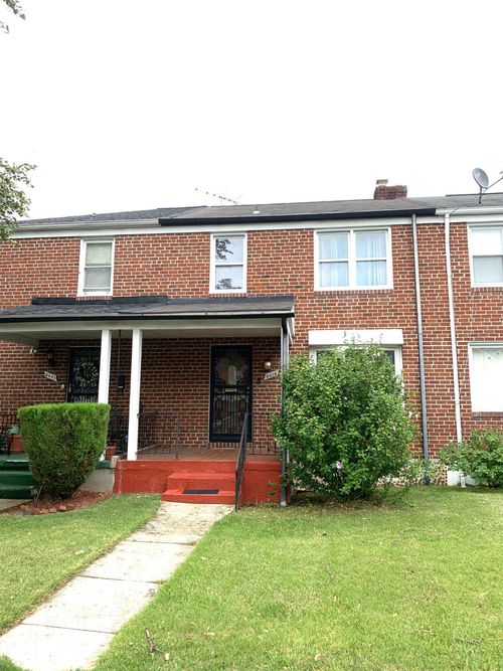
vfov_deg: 67.3
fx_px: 504
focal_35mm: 26
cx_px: 252
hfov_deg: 53.0
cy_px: 336
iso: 25
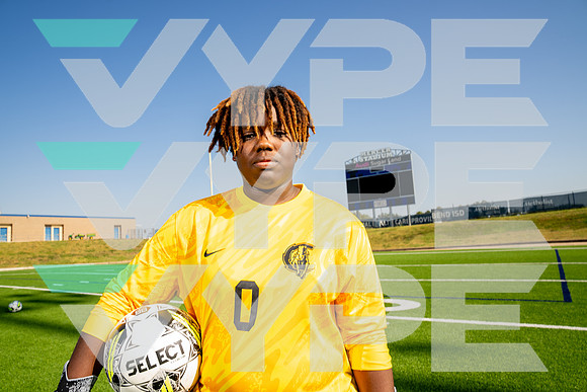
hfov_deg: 73.7
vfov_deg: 53.2
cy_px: 196
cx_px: 294
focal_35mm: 24
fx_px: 391
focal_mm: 24
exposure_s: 1/125
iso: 50
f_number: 7.1
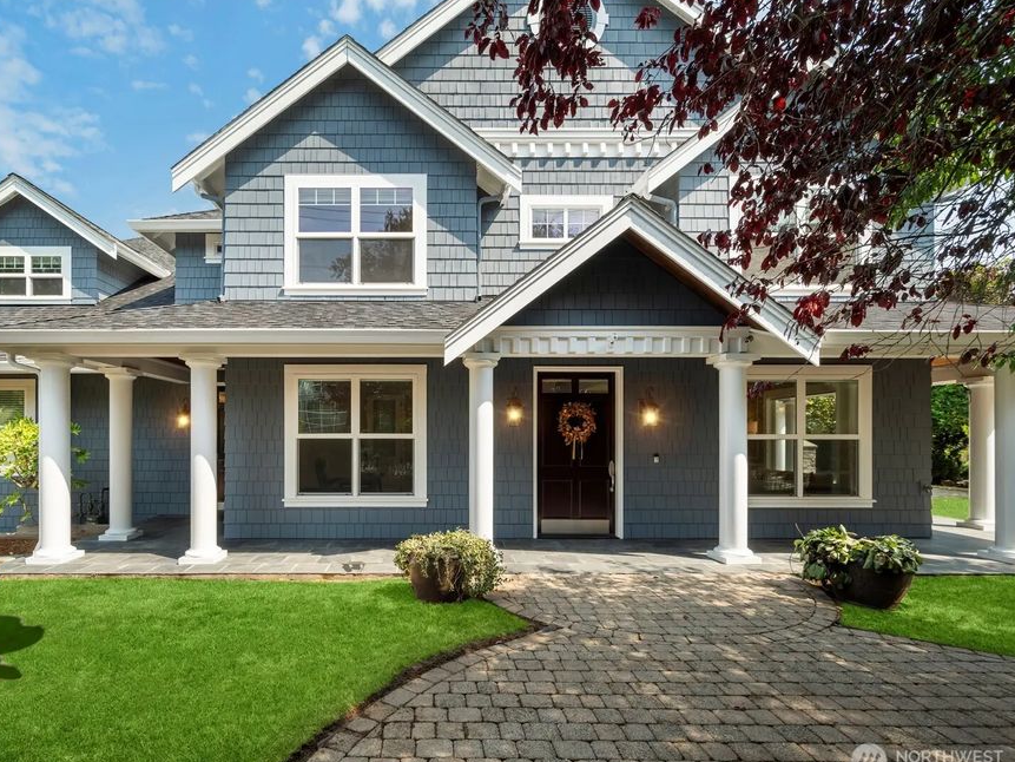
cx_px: 421
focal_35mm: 16
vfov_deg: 78.1
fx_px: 469
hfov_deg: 93.6
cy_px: 386
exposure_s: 1/10
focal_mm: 14
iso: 80
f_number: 8
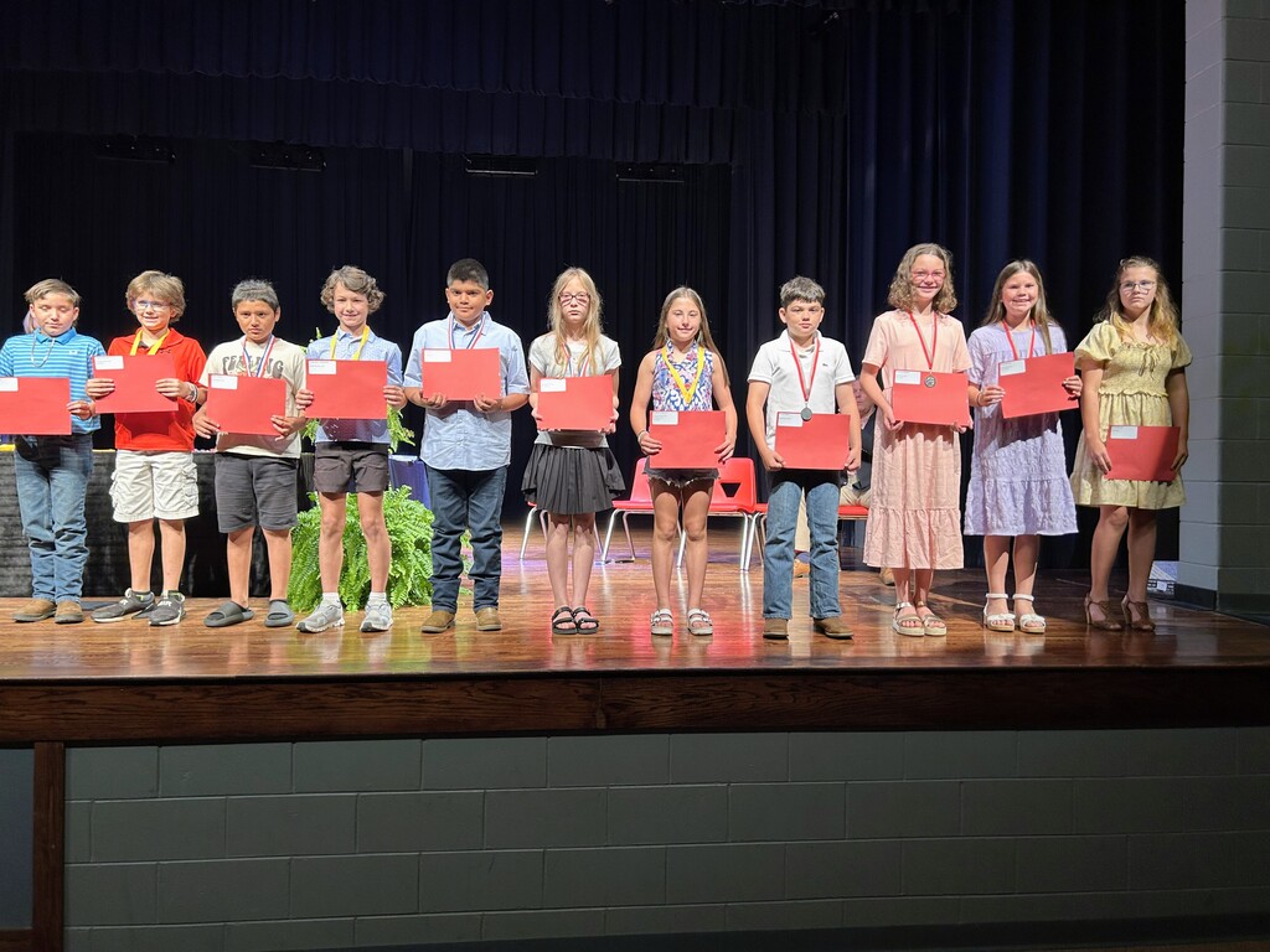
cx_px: 635
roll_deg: -0.5
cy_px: 476
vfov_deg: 53.1
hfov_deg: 67.3
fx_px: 954
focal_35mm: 26
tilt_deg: +0.0
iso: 80
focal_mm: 5.7
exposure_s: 1/60
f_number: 1.5
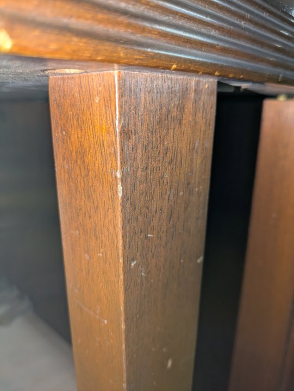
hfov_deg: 54.9
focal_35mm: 25
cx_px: 147
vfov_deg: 69.4
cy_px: 196
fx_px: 283
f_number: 1.89
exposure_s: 1/50
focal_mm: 5.43
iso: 263
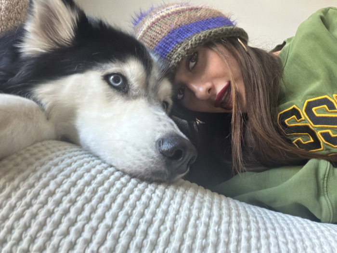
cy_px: 126
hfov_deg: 73.9
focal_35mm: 23
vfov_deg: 58.9
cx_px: 168
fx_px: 224
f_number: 1.9
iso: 1000
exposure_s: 1/100
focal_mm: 2.71
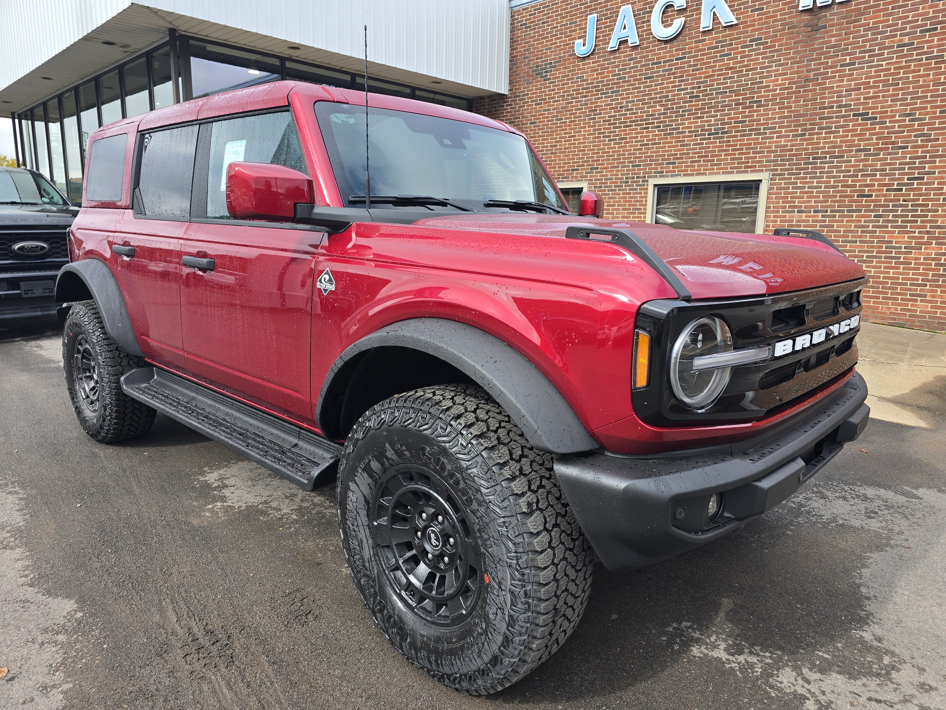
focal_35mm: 23
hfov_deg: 73.9
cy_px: 355
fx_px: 629
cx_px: 473
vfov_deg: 58.9
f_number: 1.7
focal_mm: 6.3
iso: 12
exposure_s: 1/180
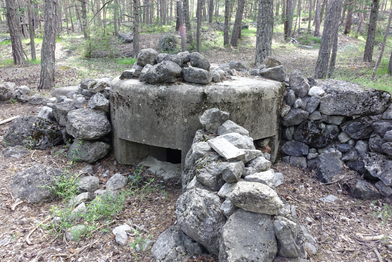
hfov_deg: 73.7
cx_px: 196
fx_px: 262
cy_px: 131
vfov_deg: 53.2
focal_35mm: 24
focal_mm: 8.8
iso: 400
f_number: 8
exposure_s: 1/15
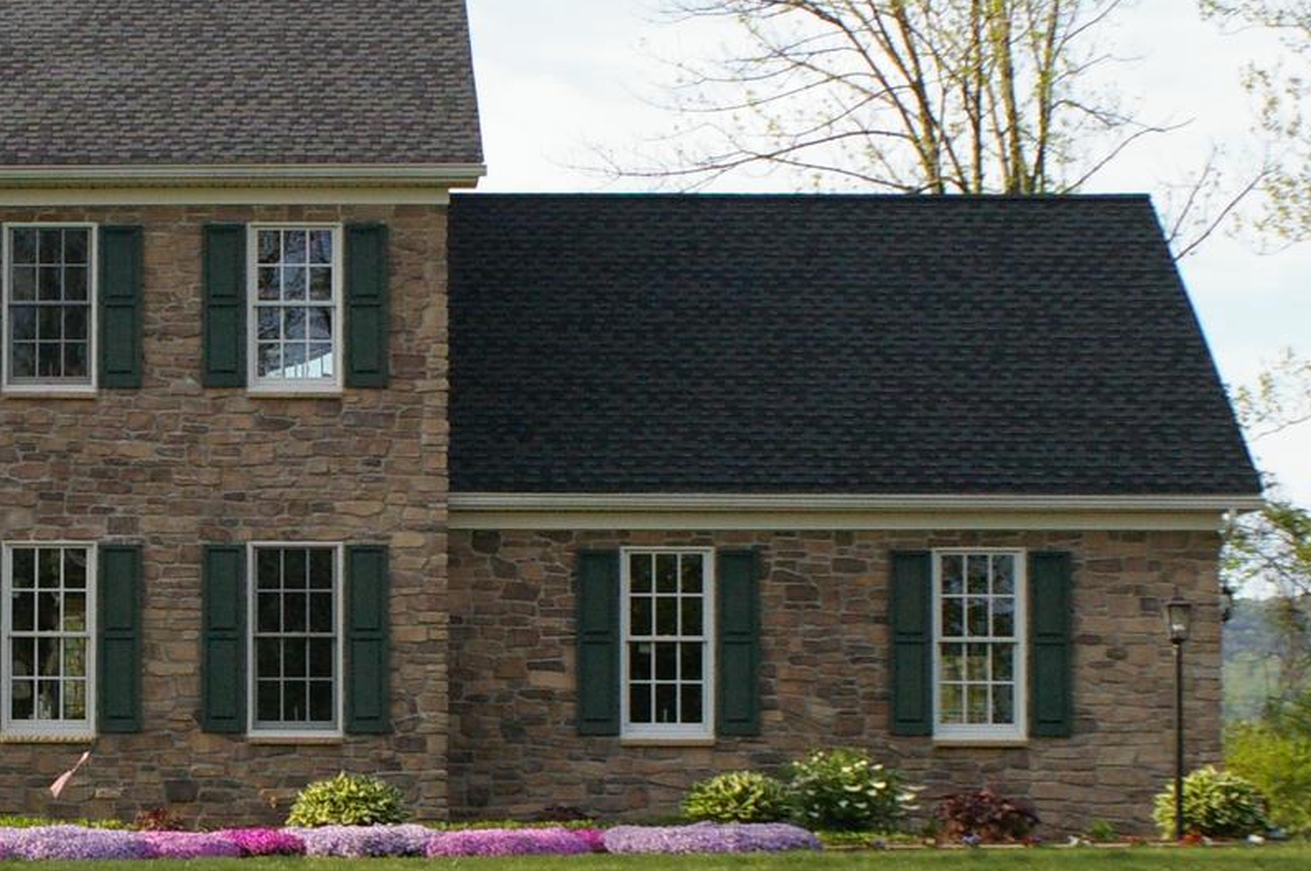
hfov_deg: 18.5
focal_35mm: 108
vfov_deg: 12.6
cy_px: 585
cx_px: 66
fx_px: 3929
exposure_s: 1/500
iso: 800
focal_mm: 28
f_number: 8
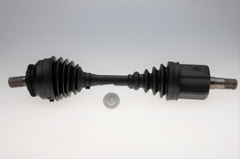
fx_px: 300
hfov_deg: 43.6
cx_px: 120
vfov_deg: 29.8
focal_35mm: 45
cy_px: 80
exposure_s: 1/250
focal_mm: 30
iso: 200
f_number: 8
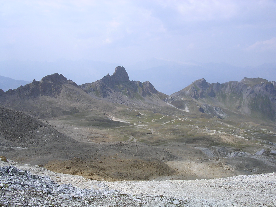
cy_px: 104
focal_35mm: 38
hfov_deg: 49.0
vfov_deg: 37.7
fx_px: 303
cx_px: 138
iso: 100
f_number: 5.6
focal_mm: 5.8
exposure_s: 1/377
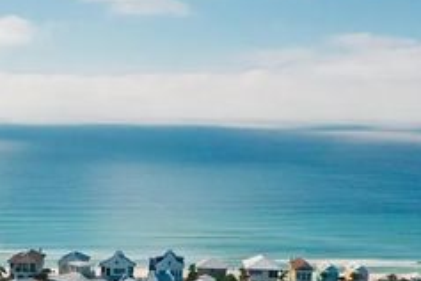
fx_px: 1111
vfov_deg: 13.1
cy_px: 496
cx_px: 41
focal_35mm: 95
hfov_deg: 21.0
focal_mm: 8.38
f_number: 2.8
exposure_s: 1/200
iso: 110
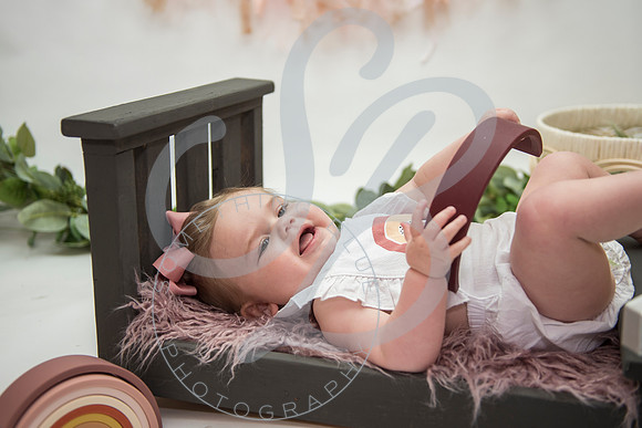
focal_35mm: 51
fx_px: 908
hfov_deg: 39.0
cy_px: 214
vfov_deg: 26.6
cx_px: 318
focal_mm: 42
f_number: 2.8
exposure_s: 1/400
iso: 160
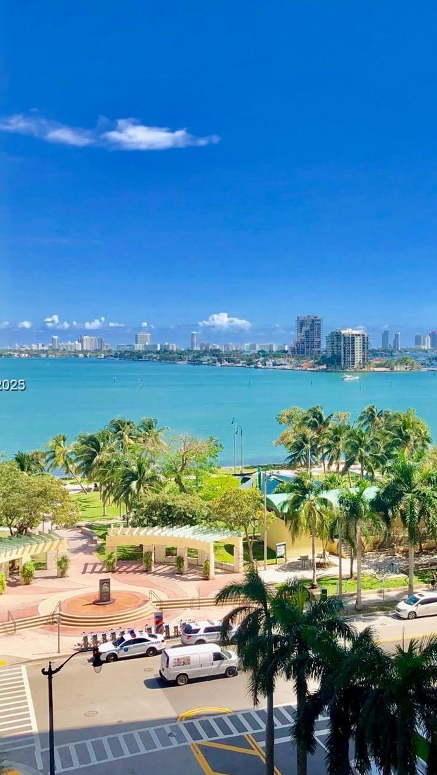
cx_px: 339
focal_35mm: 41
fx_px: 844
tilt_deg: -1.7
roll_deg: -0.2
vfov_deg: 49.4
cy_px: 386
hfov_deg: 28.5
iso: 20
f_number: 1.8
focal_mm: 4
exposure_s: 1/1845
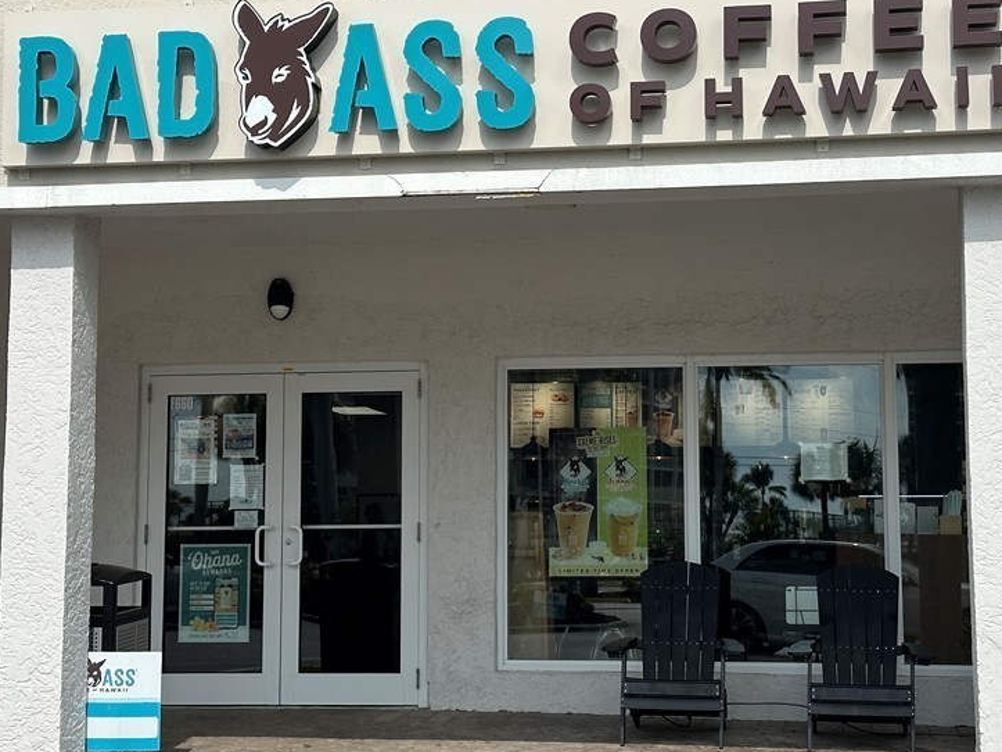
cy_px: 358
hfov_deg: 28.6
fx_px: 1968
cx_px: 540
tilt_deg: +7.7
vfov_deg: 21.6
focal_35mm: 68
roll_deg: -0.7
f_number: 1.78
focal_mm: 6.86
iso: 64
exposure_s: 1/4184
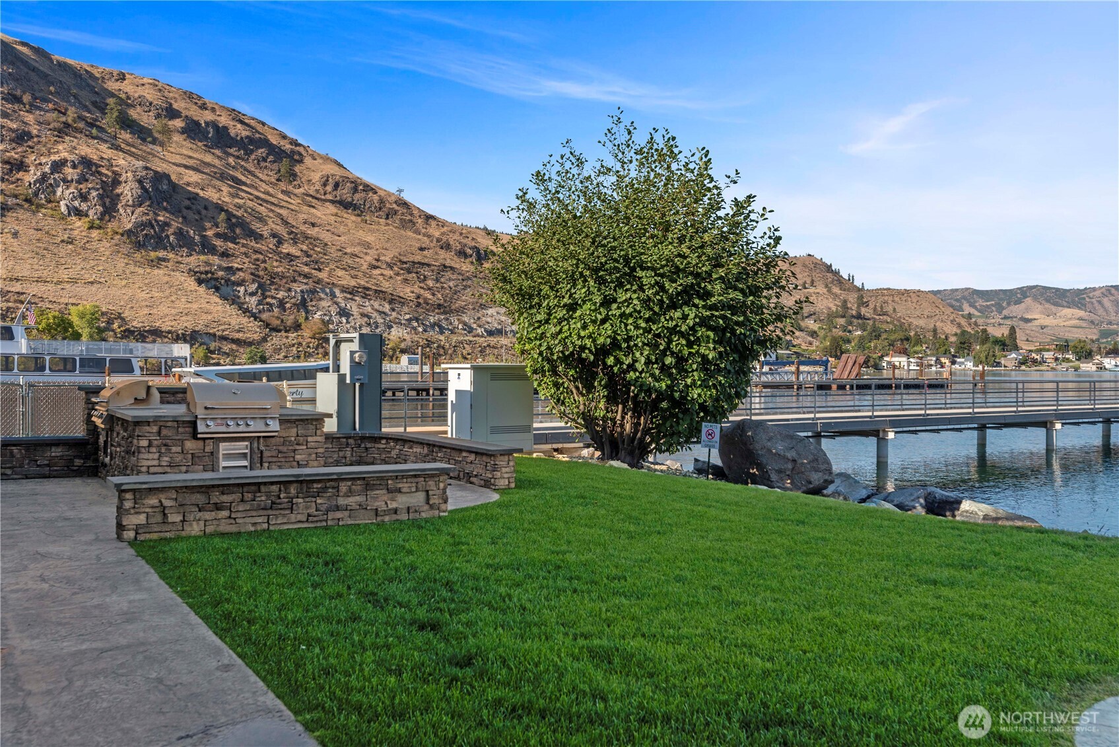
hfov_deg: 61.9
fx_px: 933
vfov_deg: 43.6
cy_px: 374
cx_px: 560
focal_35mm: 30
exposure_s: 1/320
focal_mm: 30
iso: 100
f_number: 8
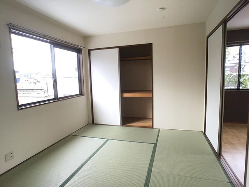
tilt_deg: -8.1
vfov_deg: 45.4
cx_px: 124
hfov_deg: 58.4
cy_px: 94
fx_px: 223
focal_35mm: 31
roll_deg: +2.6
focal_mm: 3.3
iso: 32
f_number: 2.4
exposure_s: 1/60
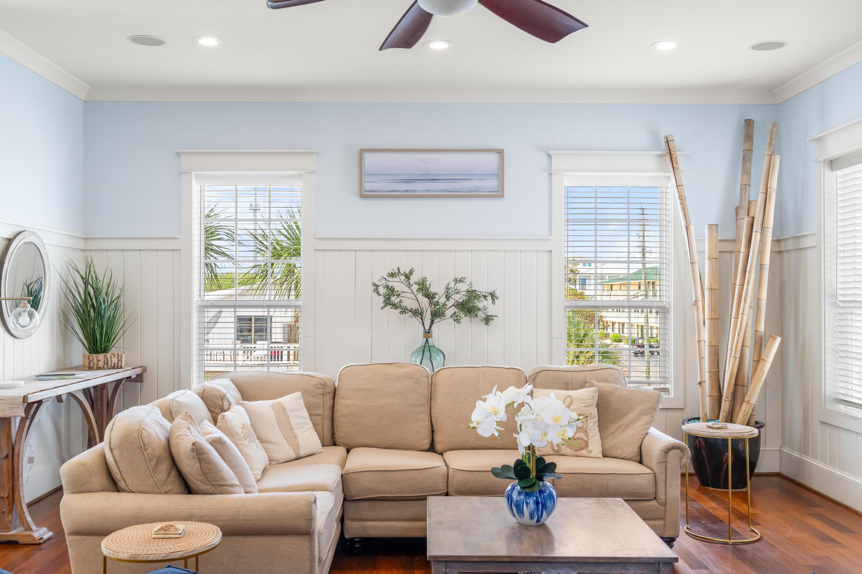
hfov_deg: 54.4
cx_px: 431
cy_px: 287
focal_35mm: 35
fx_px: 838
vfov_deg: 37.9
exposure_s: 1/4
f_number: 11
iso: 100
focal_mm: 35
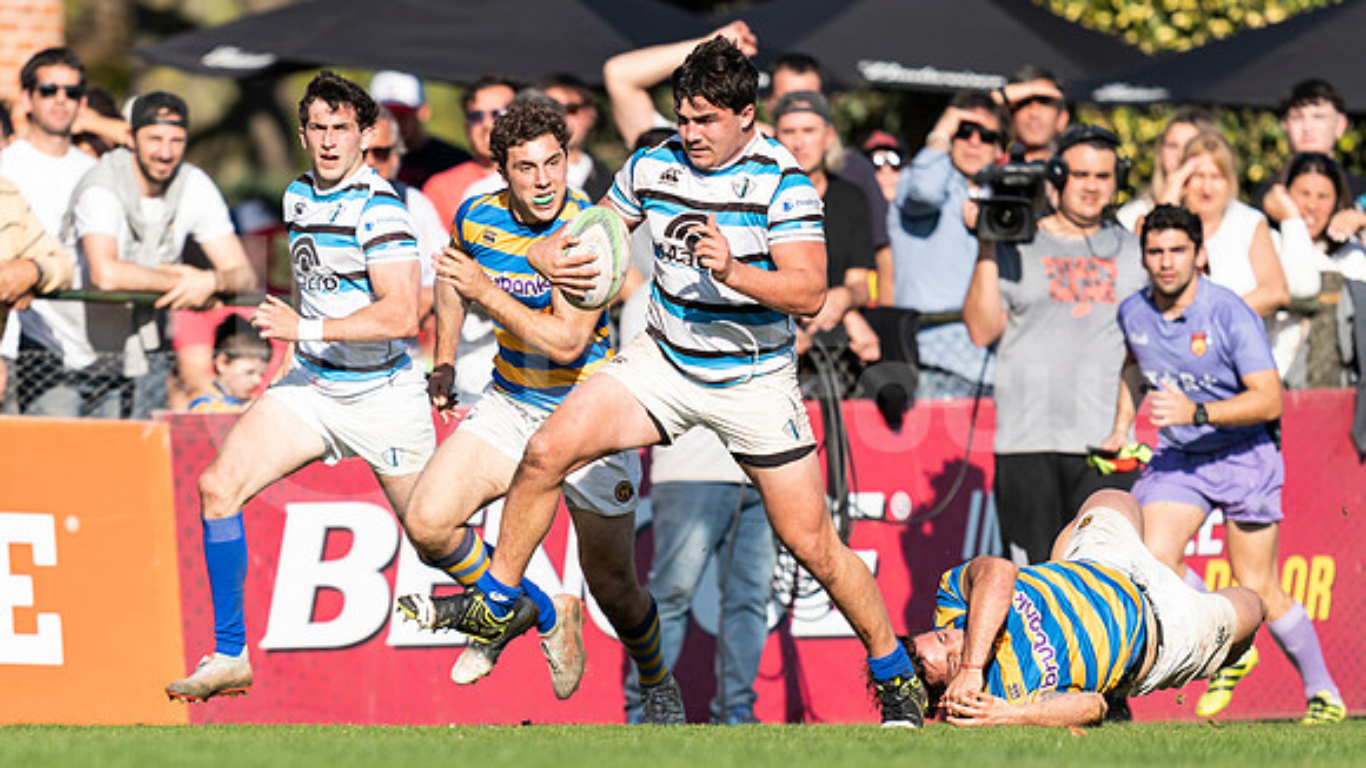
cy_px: 537
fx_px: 25449
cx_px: 347
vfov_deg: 1.7
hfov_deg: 3.1
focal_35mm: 703
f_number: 2.8
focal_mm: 400
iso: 100
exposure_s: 1/1250
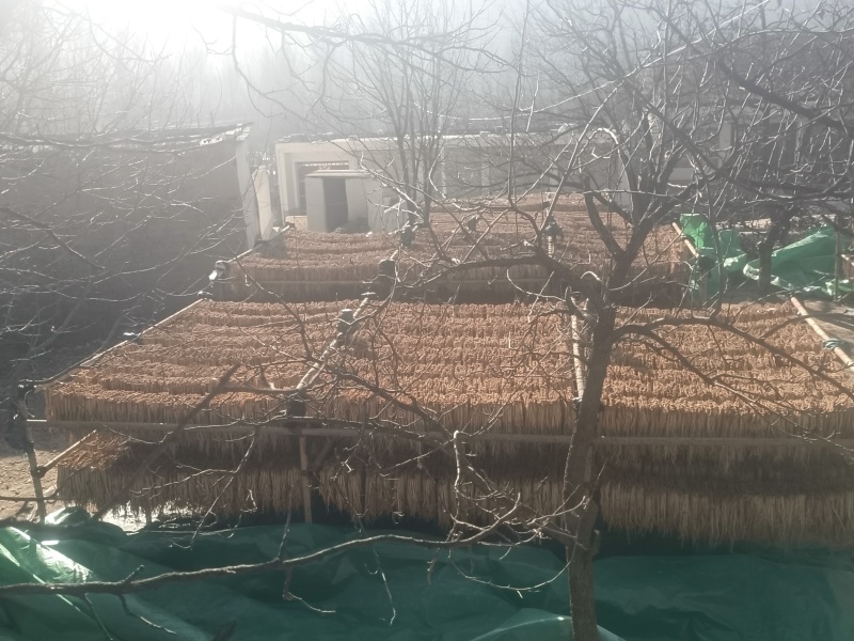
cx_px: 427
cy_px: 320
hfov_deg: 54.0
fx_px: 839
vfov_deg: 41.8
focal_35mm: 34
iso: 100
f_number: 1.9
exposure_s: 1/254
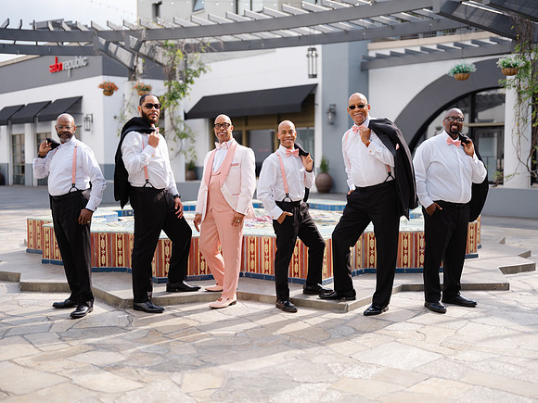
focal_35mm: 44
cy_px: 202
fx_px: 684
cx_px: 269
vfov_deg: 32.9
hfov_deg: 42.9
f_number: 1.7
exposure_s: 1/3500
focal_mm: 55
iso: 160
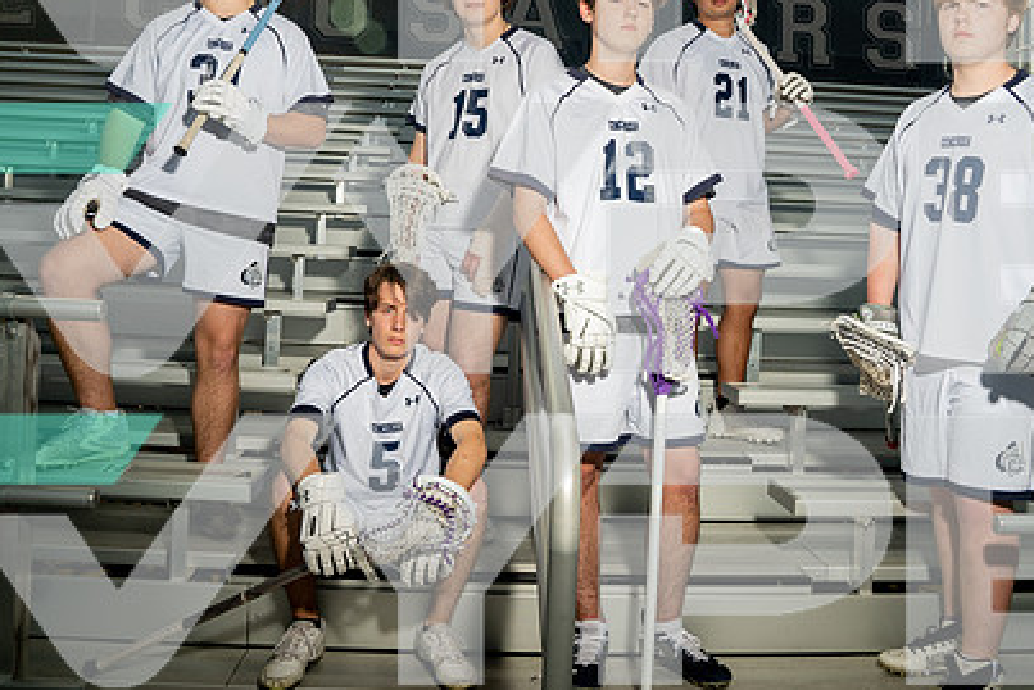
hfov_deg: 53.1
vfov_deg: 36.6
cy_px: 240
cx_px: 557
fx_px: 1034
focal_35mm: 36
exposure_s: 1/250
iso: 250
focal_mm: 25
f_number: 8
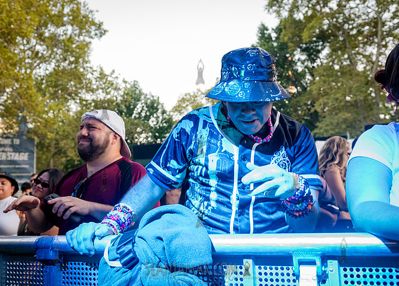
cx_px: 209
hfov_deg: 48.7
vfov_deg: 36.0
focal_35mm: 39
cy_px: 135
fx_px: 440
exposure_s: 1/250
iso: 3200
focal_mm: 31
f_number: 4
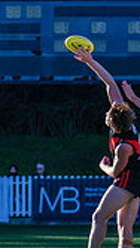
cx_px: 135
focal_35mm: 880
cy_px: 153
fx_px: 5778
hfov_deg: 1.4
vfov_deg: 2.5
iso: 800
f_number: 5.3
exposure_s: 1/2000
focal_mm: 210
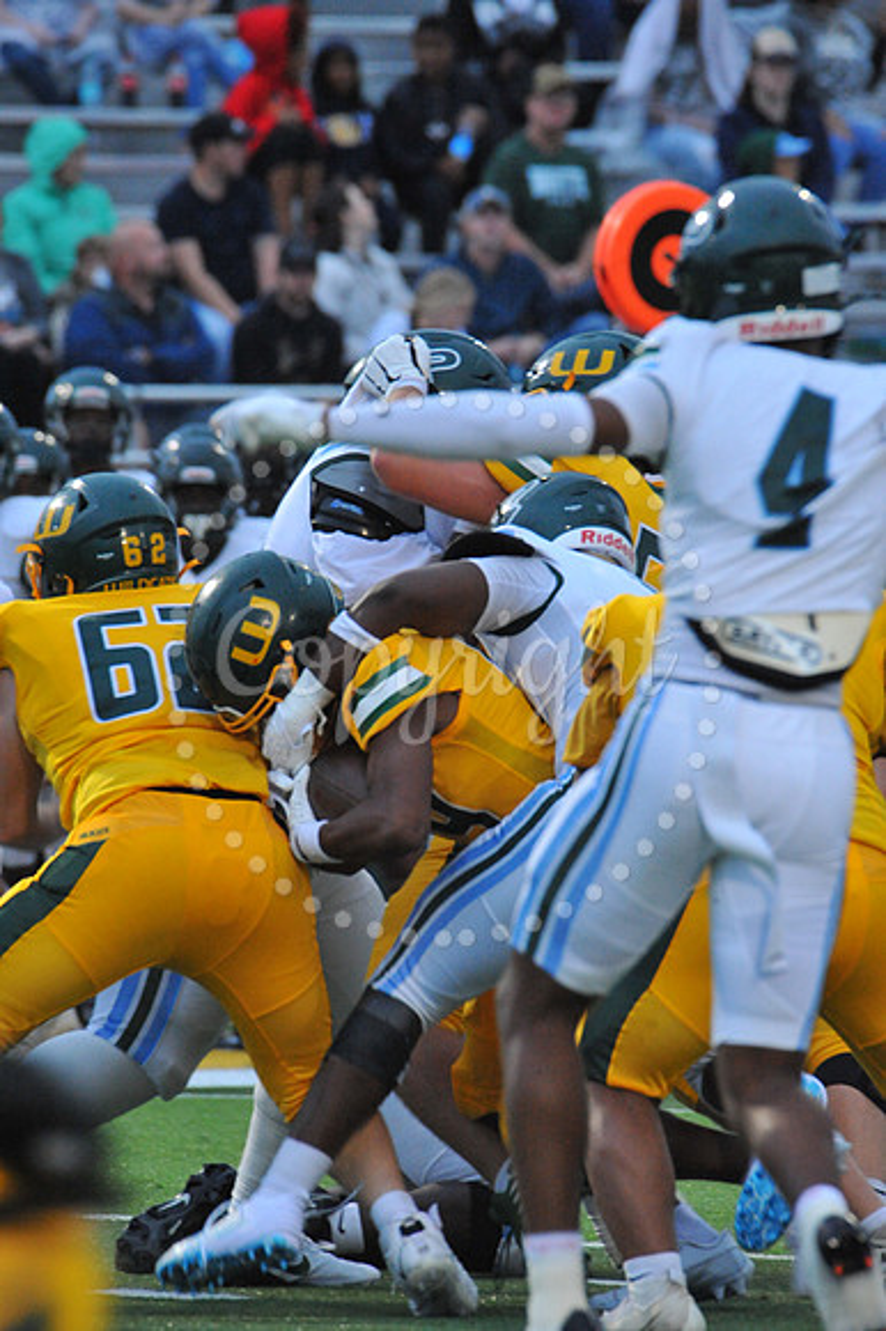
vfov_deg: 3.4
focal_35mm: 600
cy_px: 666
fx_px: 22175
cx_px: 443
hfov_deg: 2.3
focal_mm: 600
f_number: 11
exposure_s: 1/200
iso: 6400
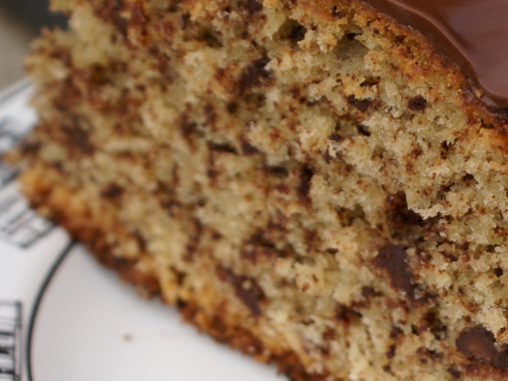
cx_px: 502
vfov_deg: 8.9
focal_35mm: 166
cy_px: 283
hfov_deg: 11.8
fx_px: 2436
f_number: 5.6
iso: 100
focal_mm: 40
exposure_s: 1/100
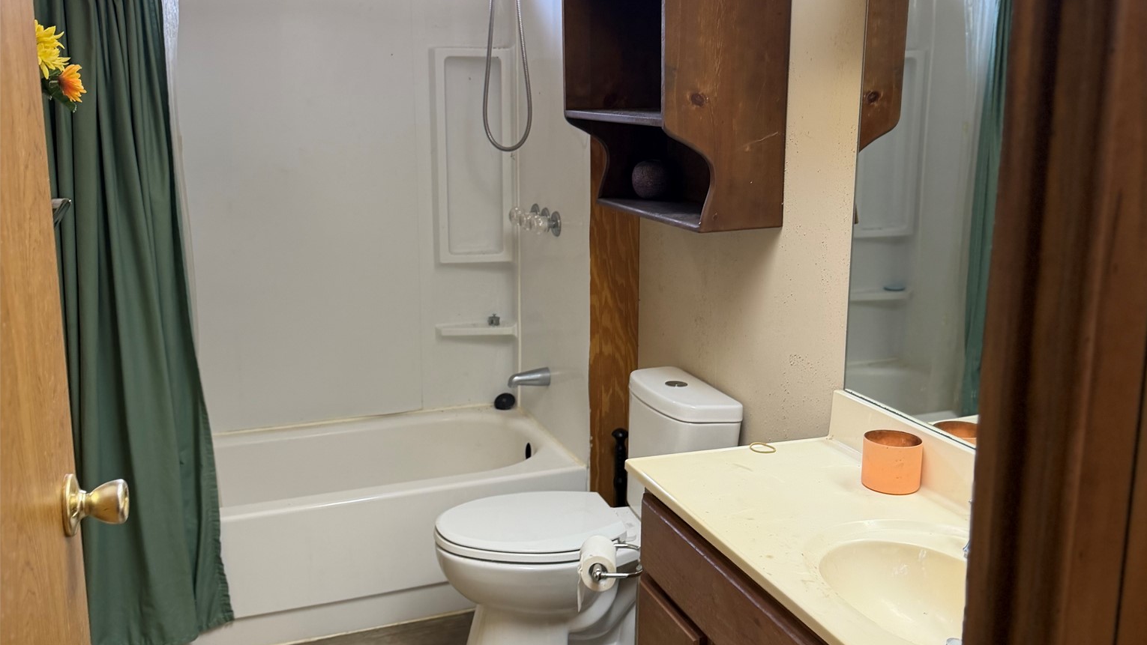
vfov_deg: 33.7
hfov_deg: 56.6
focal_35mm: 35
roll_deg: -0.6
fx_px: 1065
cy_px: 311
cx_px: 575
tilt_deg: -12.6
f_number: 1.78
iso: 160
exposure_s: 1/60
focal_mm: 6.76
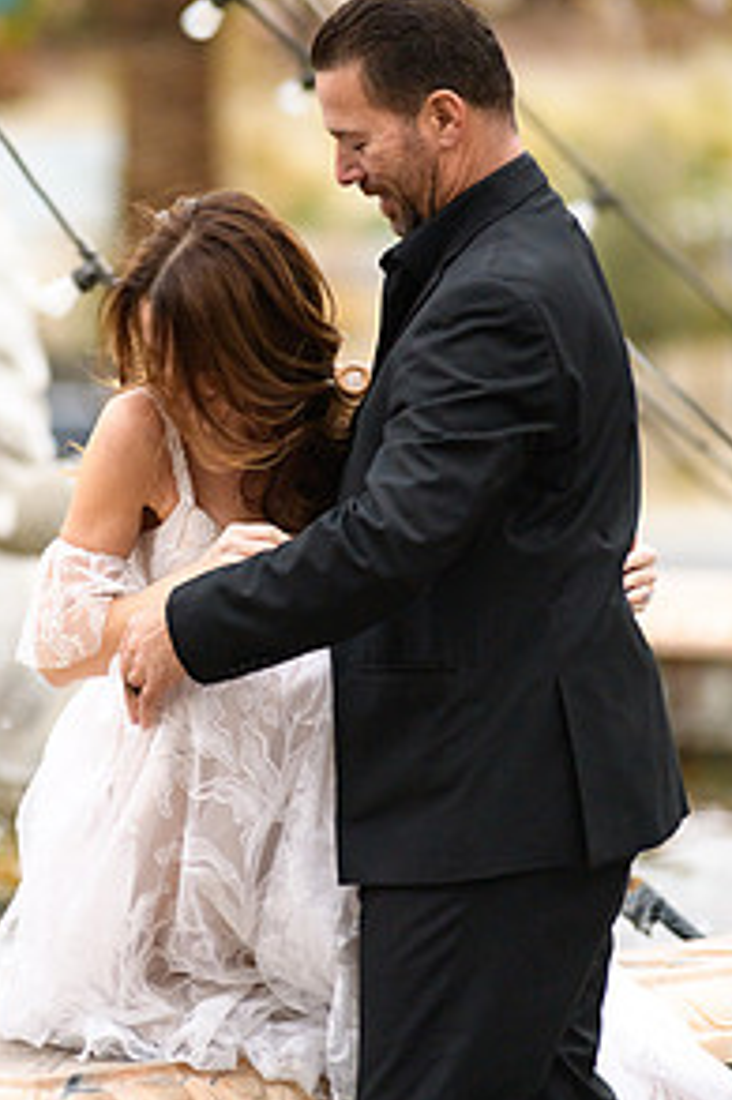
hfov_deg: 4.5
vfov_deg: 6.7
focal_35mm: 307
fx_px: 9374
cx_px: 225
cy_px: 552
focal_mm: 200
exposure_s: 1/3200
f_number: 2.8
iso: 250
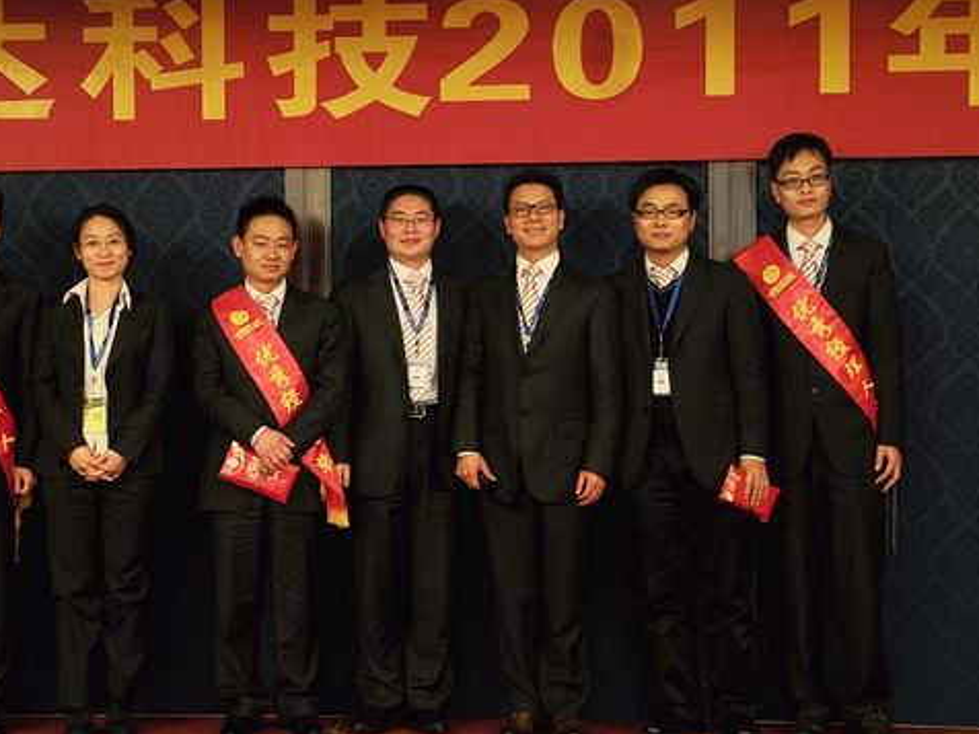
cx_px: 376
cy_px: 374
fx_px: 1799
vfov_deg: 23.1
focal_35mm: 64
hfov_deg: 30.3
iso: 200
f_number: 4.5
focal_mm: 35
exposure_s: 1/8
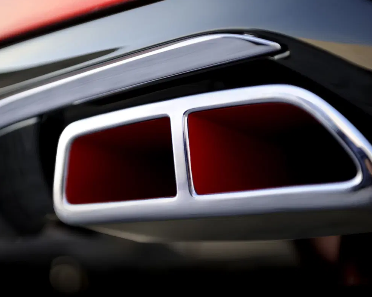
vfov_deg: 19.2
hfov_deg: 23.9
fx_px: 881
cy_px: 148
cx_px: 189
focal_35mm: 80
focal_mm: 70
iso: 100
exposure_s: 1/200
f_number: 2.8
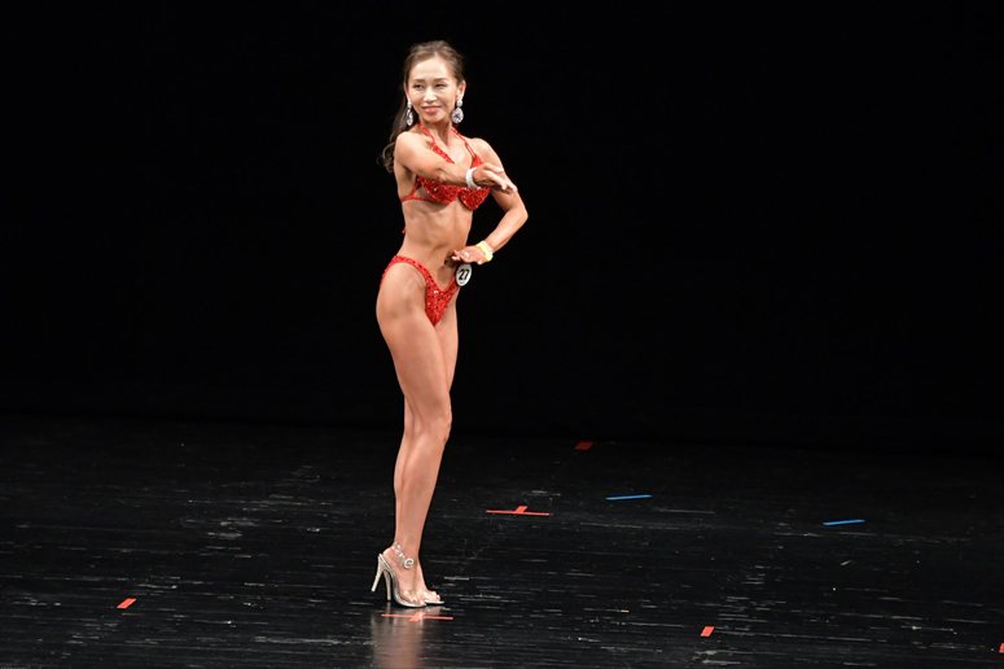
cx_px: 502
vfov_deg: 4.8
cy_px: 334
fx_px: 7945
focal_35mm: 285
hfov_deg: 7.2
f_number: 5.6
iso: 3200
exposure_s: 1/400
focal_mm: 190
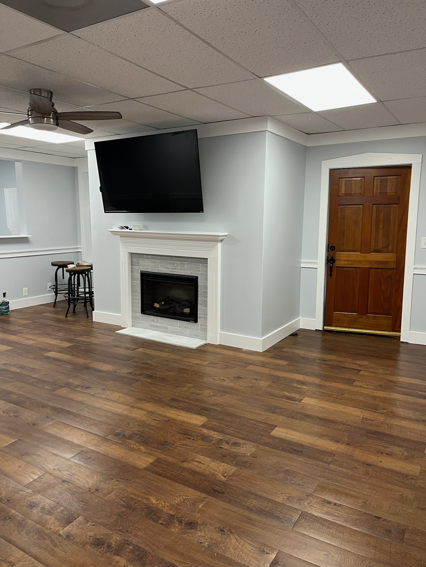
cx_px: 213
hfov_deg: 53.1
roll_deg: +0.3
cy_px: 284
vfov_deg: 67.3
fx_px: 427
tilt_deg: -9.0
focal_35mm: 26
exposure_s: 1/60
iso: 80
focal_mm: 5.1
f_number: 1.6
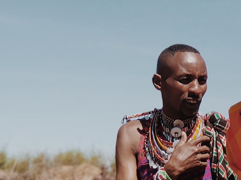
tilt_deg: +1.8
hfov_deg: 10.7
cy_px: 143
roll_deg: -0.1
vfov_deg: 8.0
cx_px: 203
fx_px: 1280
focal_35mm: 184
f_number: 2.8
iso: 20
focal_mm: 6.6
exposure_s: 1/558
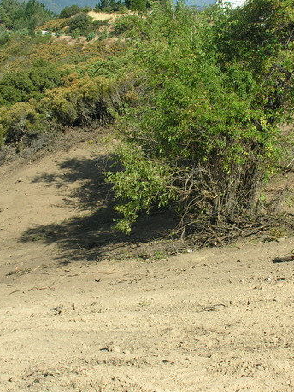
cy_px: 207
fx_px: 691
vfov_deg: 31.7
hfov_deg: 24.0
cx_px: 179
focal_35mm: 61
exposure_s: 1/177
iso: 50
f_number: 5.6
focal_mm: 8.9
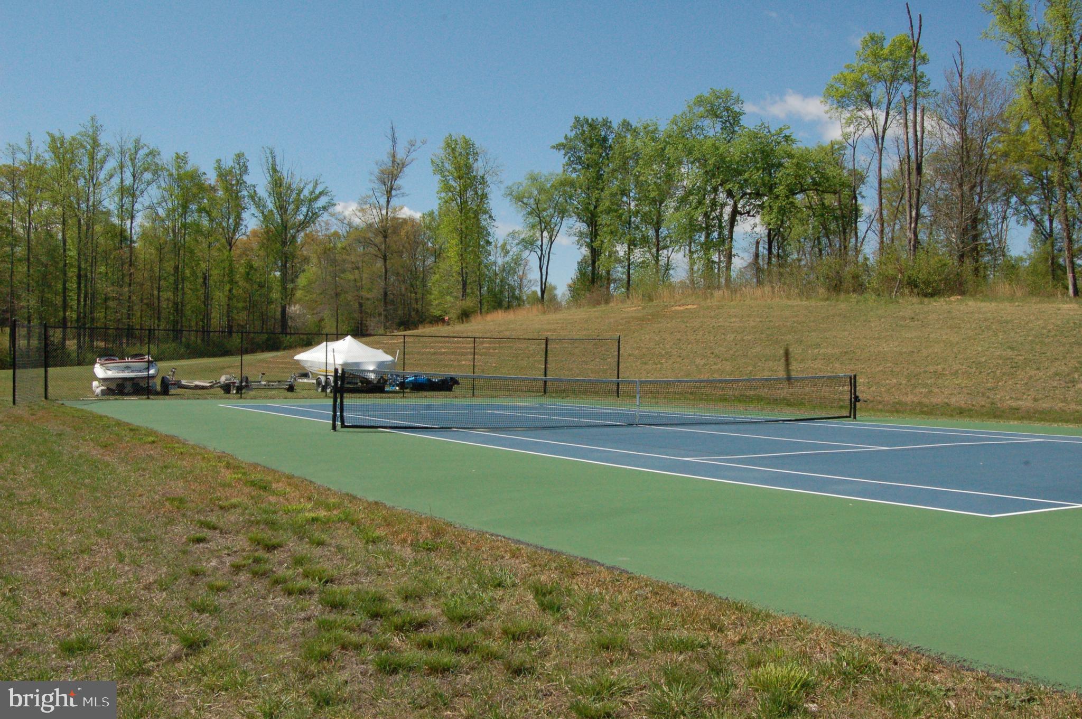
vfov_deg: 38.3
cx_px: 541
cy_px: 360
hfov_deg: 55.2
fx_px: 1036
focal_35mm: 34
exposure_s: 1/1000
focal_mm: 23
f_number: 16
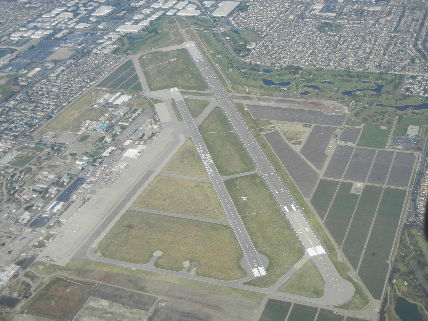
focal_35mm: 52
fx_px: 643
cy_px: 160
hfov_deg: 36.8
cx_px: 214
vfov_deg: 28.0
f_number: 7.8
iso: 160
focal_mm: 9.3
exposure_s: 1/301
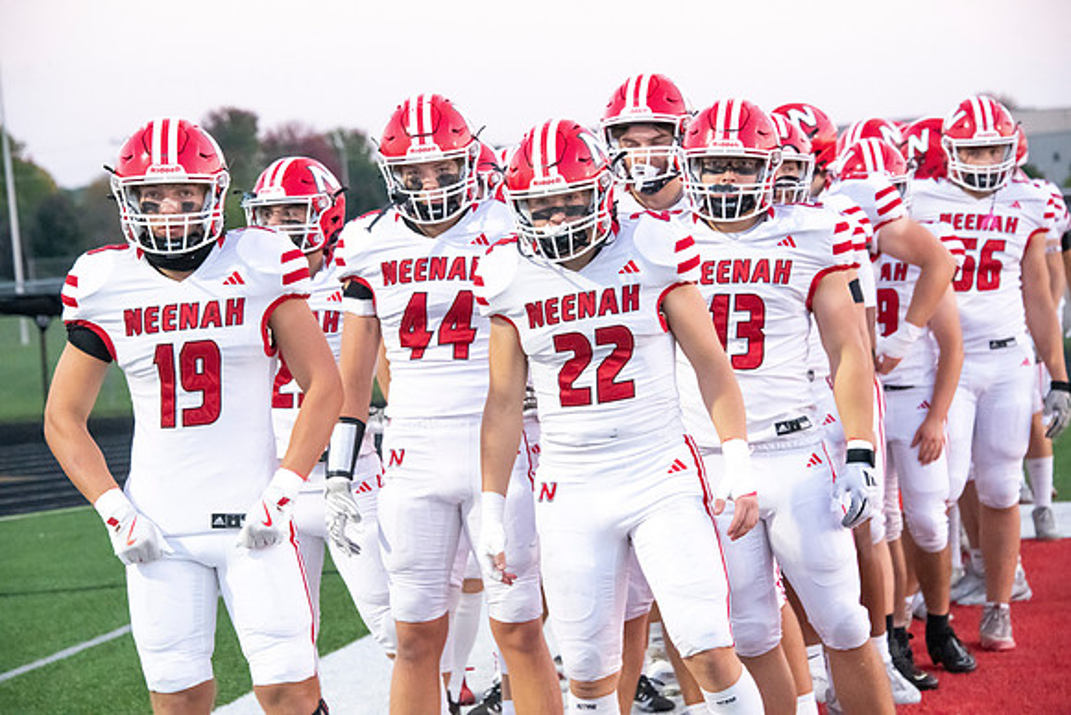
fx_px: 4017
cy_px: 358
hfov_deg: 15.2
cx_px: 536
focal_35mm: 135
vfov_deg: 10.2
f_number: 7.1
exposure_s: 1/800
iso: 10000
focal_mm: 135
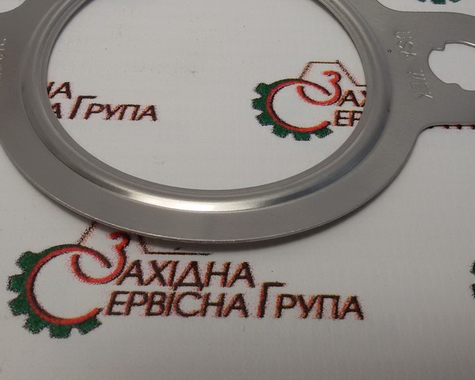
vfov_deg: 29.8
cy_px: 99
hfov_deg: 37.3
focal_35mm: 50
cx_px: 207
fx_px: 703
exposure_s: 1/100
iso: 50
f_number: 2.4
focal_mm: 2.93
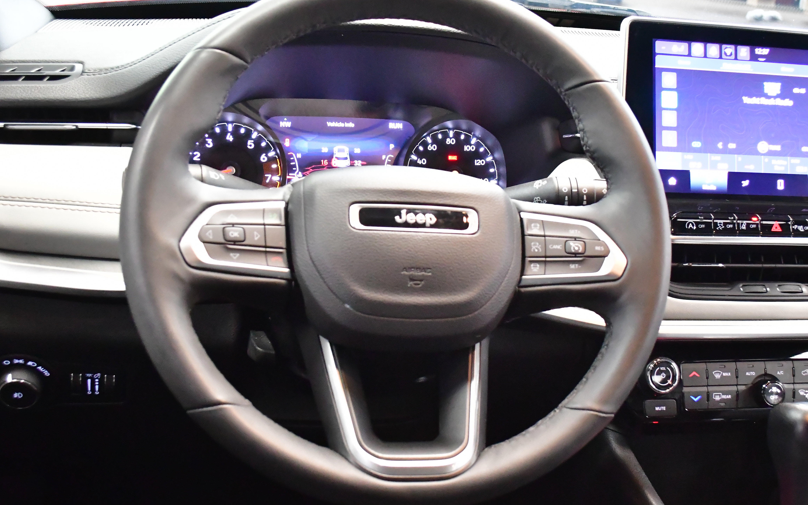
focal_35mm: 48
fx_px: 1057
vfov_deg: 26.9
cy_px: 257
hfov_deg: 41.7
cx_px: 478
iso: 8000
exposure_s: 1/40
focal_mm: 26
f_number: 5.6
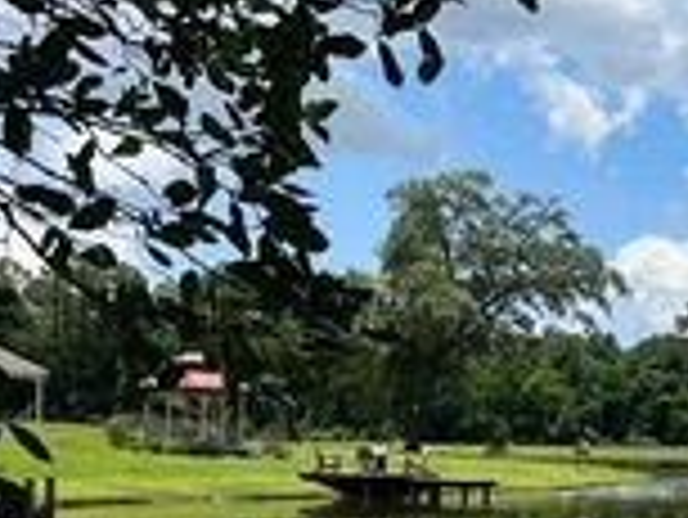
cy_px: 457
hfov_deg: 21.0
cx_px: 881
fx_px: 1691
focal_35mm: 85
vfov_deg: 17.2
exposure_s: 1/6579
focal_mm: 5.7
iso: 50
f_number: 1.5
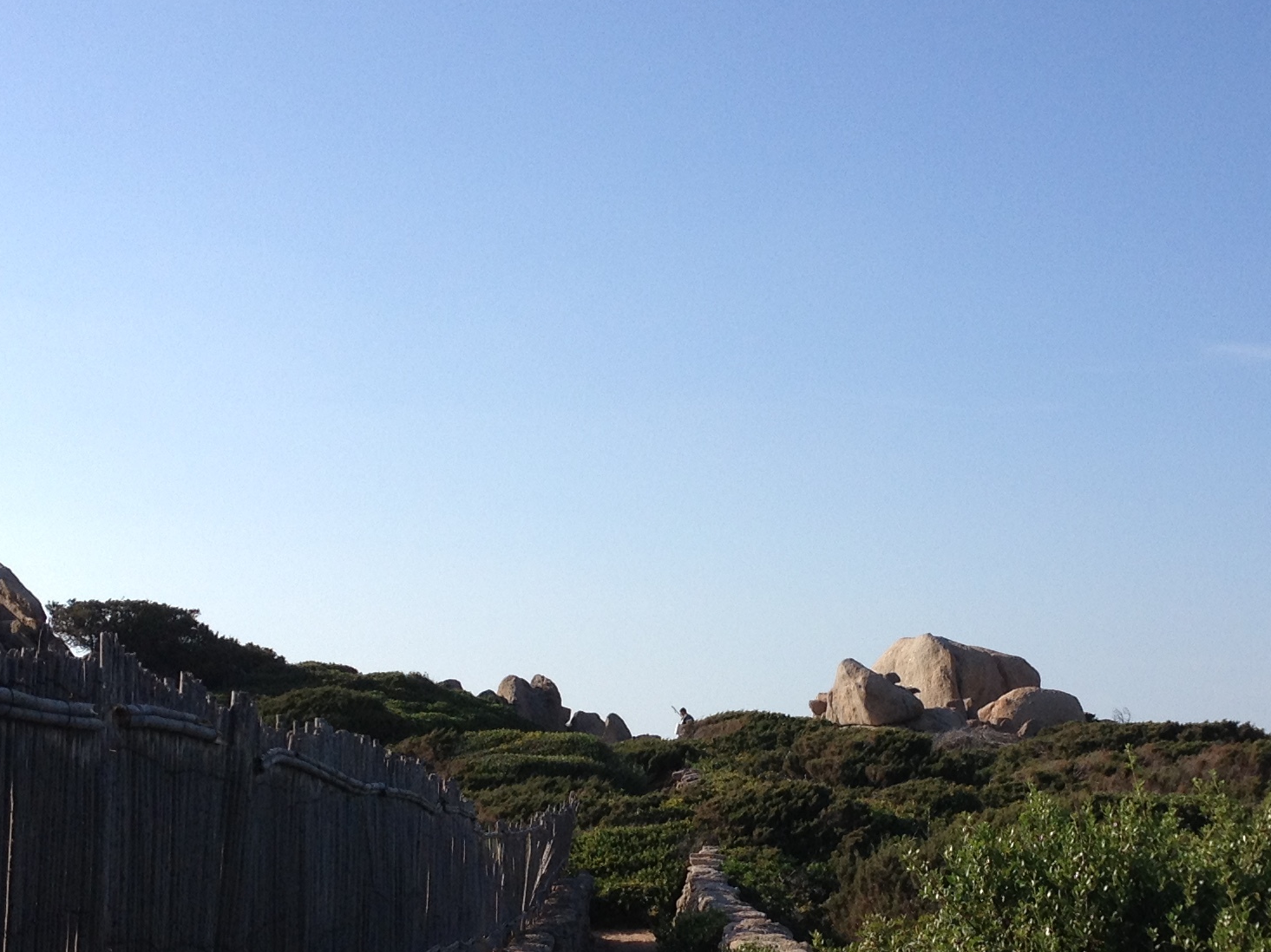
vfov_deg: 18.7
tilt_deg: -2.0
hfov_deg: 25.0
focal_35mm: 78
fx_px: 2863
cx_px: 785
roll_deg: -0.9
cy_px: 790
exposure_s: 1/1623
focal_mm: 4.28
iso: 50
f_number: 2.4
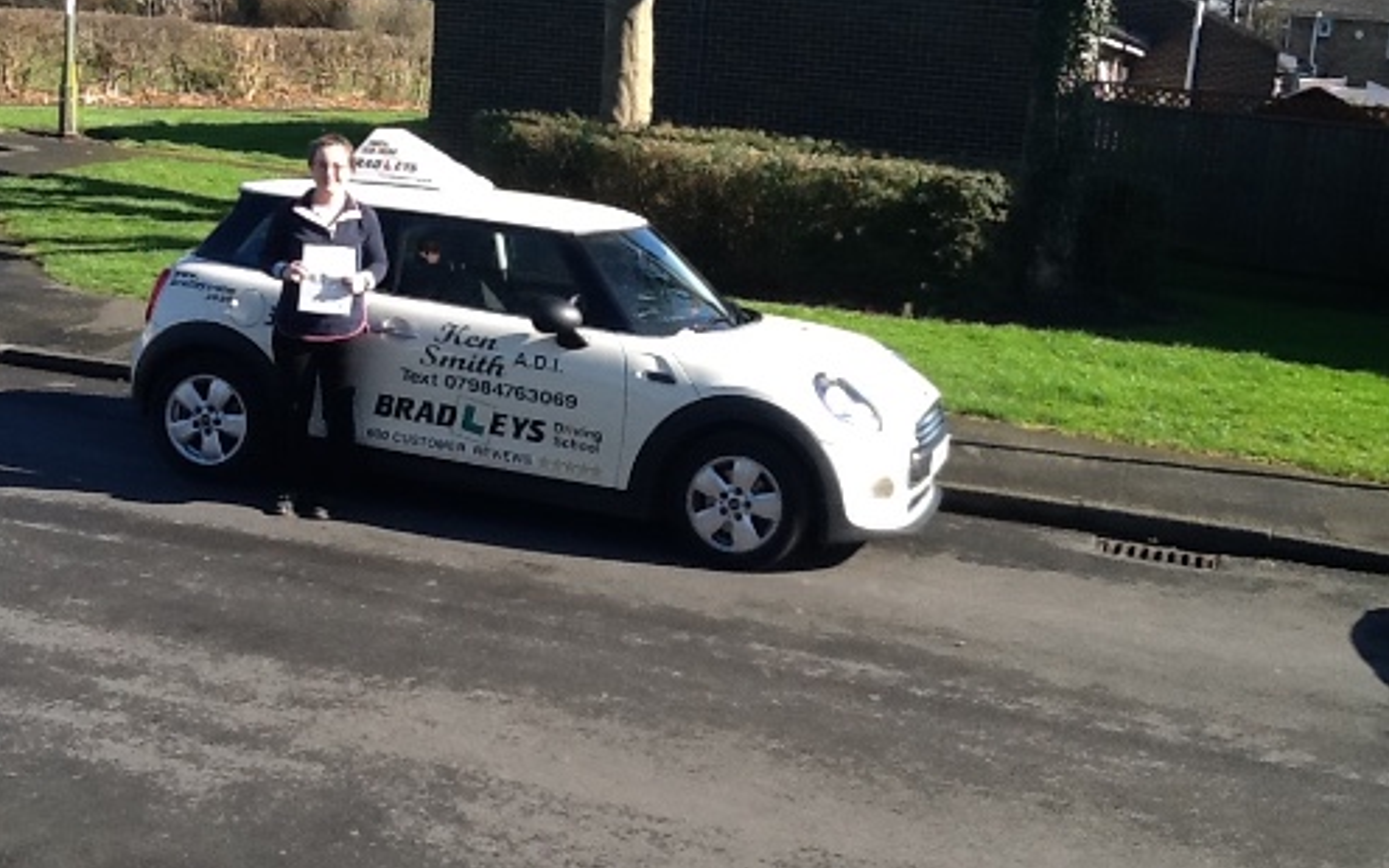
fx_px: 1779
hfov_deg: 42.6
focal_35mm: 47
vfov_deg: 27.4
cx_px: 692
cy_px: 407
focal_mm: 2.03
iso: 40
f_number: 2.4
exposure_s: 1/431
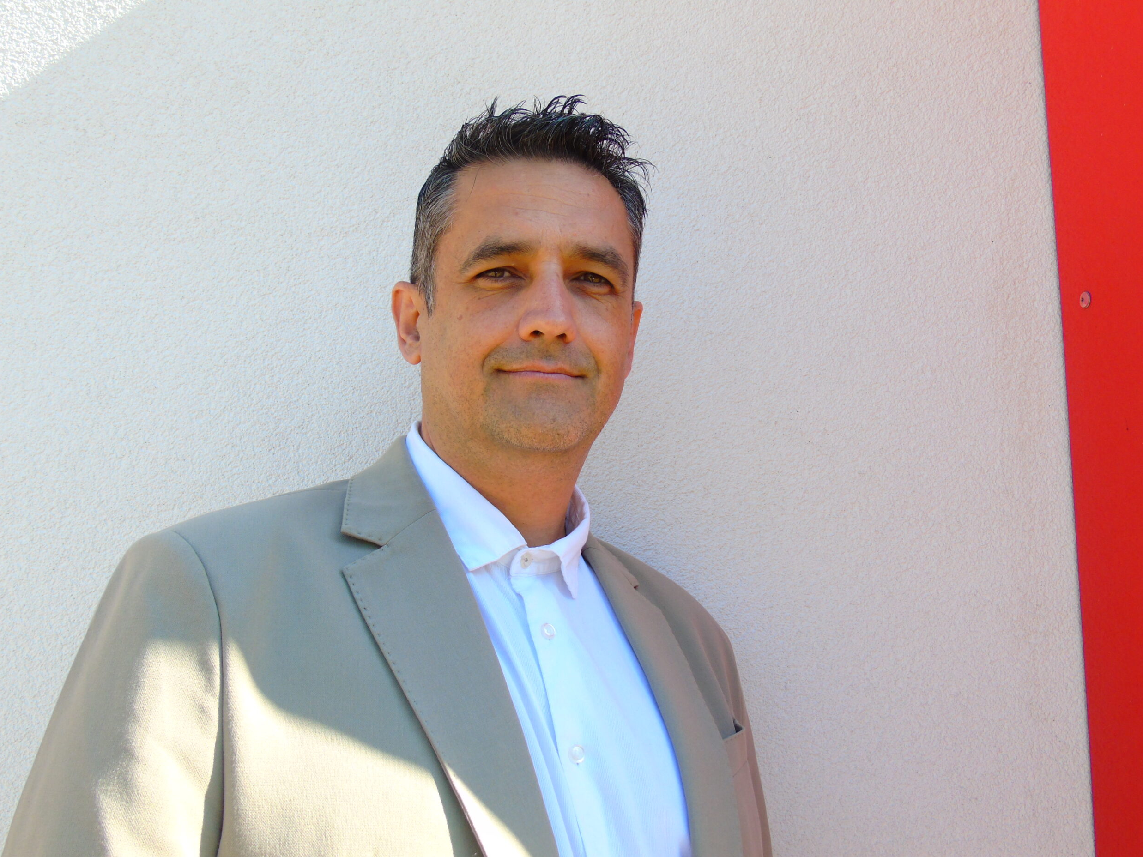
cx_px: 564
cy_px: 426
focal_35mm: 30
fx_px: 991
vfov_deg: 46.8
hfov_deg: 60.0
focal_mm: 5.2
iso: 80
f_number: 3.6
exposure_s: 1/160
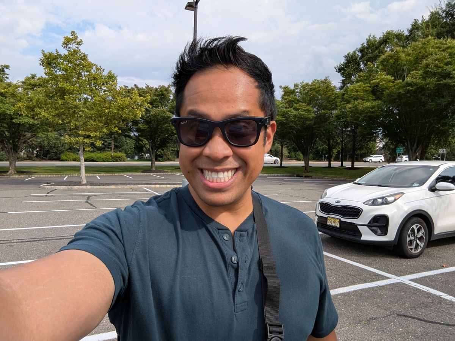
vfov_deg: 56.8
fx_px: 315
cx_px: 228
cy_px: 170
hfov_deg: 71.6
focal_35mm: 24
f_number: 2.2
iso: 34
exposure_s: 1/876
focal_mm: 2.38
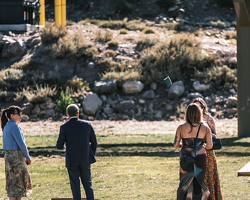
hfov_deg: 6.9
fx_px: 2087
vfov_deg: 5.5
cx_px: 177
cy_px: 115
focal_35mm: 282
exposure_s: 1/900
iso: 125
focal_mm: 140
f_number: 2.8
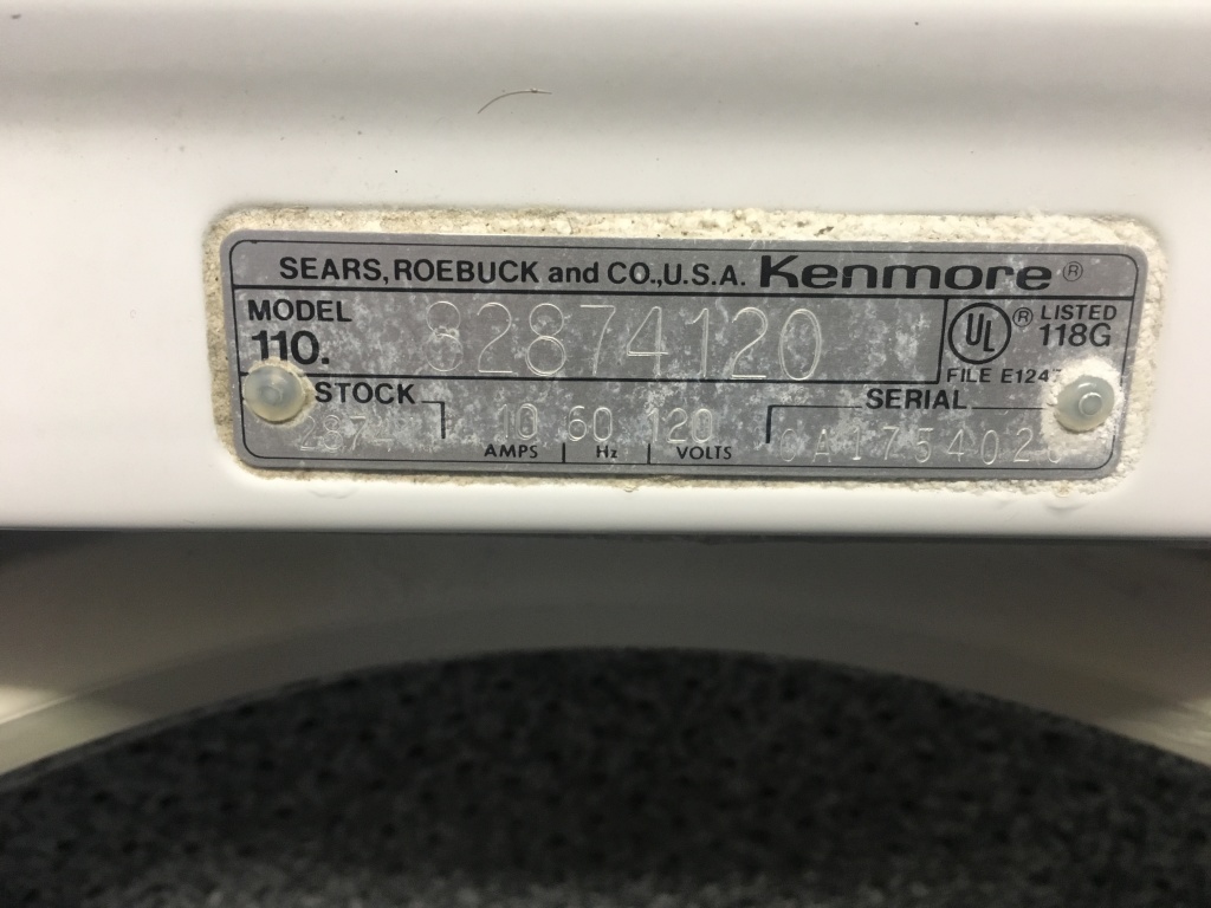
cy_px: 454
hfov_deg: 61.7
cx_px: 606
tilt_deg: -43.1
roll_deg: -1.1
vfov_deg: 48.2
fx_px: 1015
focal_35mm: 29
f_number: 2.2
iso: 125
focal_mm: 4.15
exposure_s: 1/30
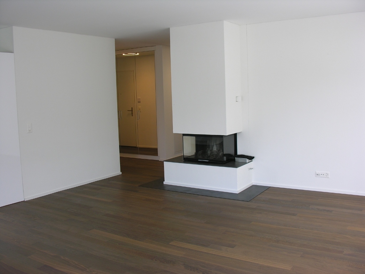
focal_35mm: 35
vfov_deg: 40.7
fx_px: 369
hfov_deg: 52.6
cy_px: 137
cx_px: 182
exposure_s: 1/36.1
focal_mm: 8.9
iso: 50
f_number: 3.2
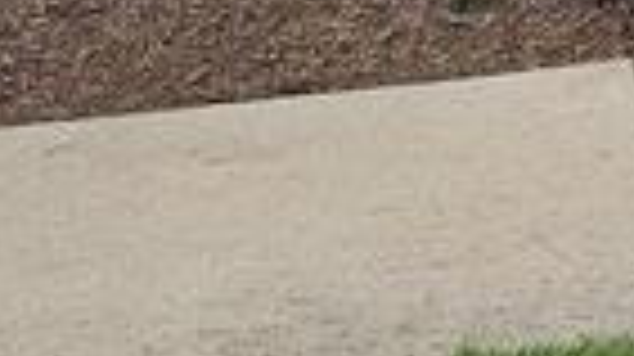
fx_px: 3057
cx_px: 1385
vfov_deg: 5.9
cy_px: -937
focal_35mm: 182
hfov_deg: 10.6
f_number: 1.7
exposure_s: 1/235
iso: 10
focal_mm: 6.3
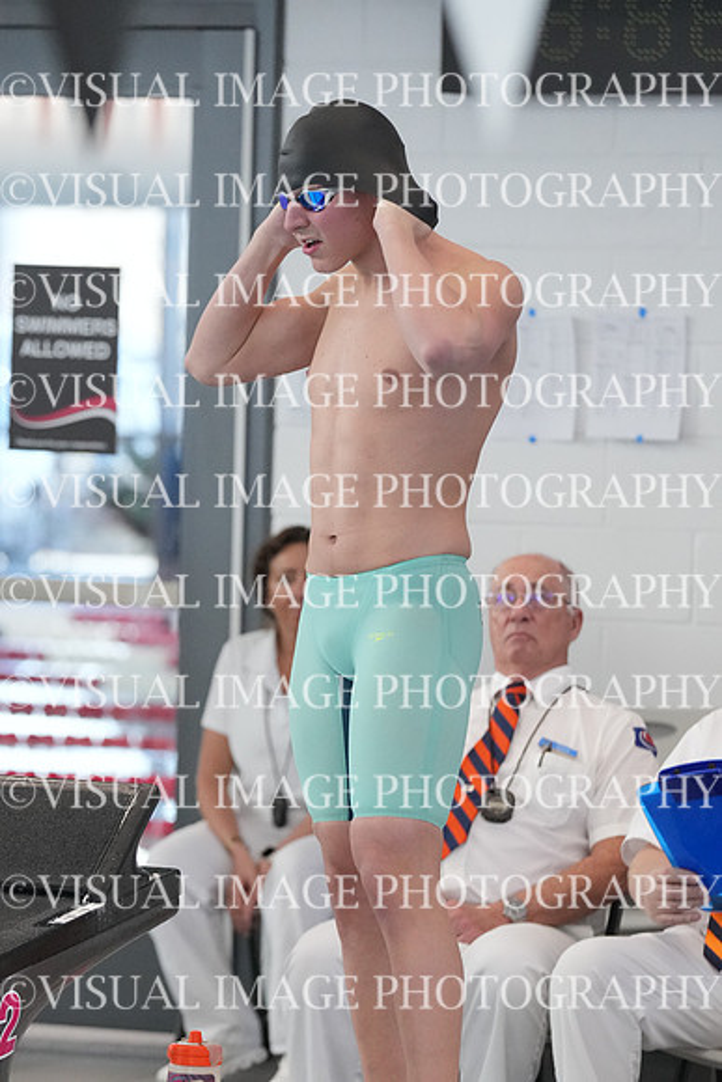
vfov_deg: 9.1
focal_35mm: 226
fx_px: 6794
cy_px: 541
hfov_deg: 6.1
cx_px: 361
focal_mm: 151
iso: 5000
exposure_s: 1/1250
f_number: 4
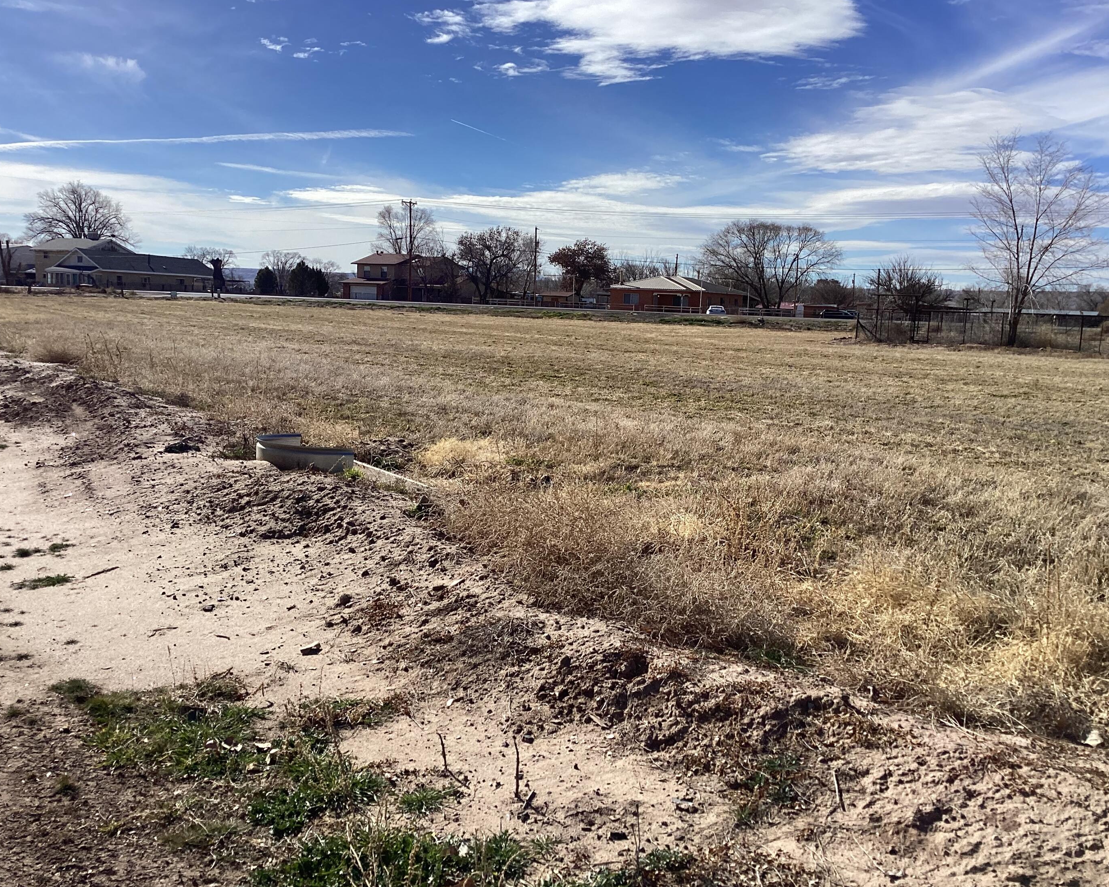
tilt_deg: -6.7
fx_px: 1083
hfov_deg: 54.2
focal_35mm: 33
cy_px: 445
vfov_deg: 44.5
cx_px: 587
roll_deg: -2.2
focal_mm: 3.3
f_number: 2.4
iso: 25
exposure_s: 1/2146
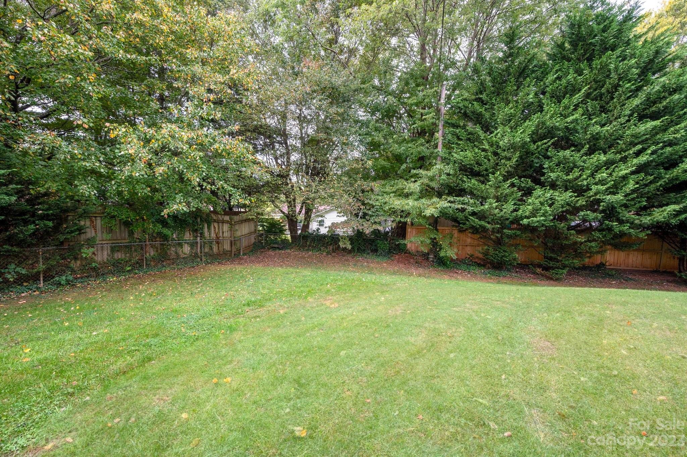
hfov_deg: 104.3
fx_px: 267
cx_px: 344
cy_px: 228
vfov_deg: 81.1
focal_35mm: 14
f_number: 8
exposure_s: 1/200
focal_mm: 14
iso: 640
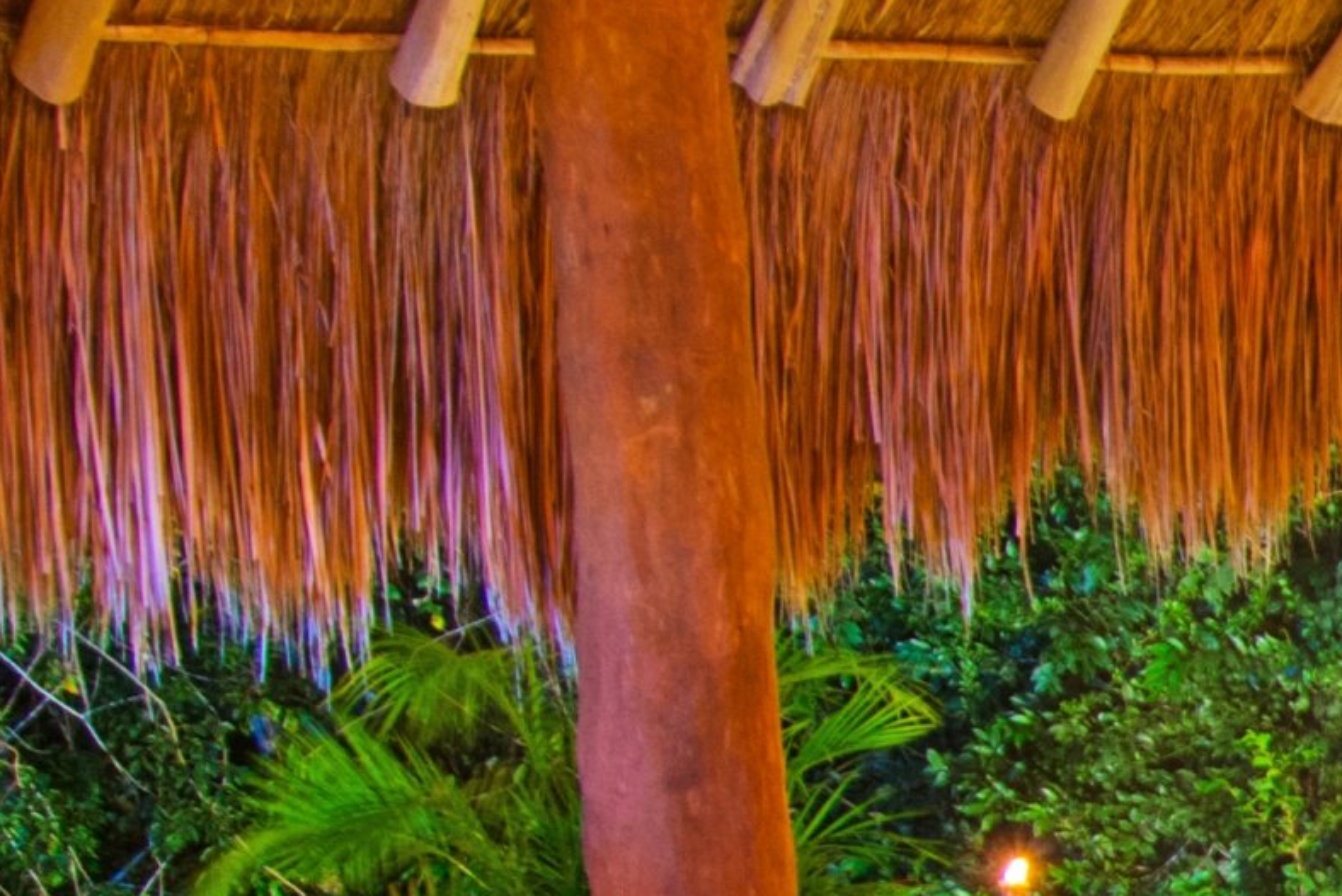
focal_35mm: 157
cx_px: 2960
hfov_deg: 11.4
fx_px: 5854
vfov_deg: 8.6
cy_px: 1194
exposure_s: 6
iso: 200
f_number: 4
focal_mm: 24
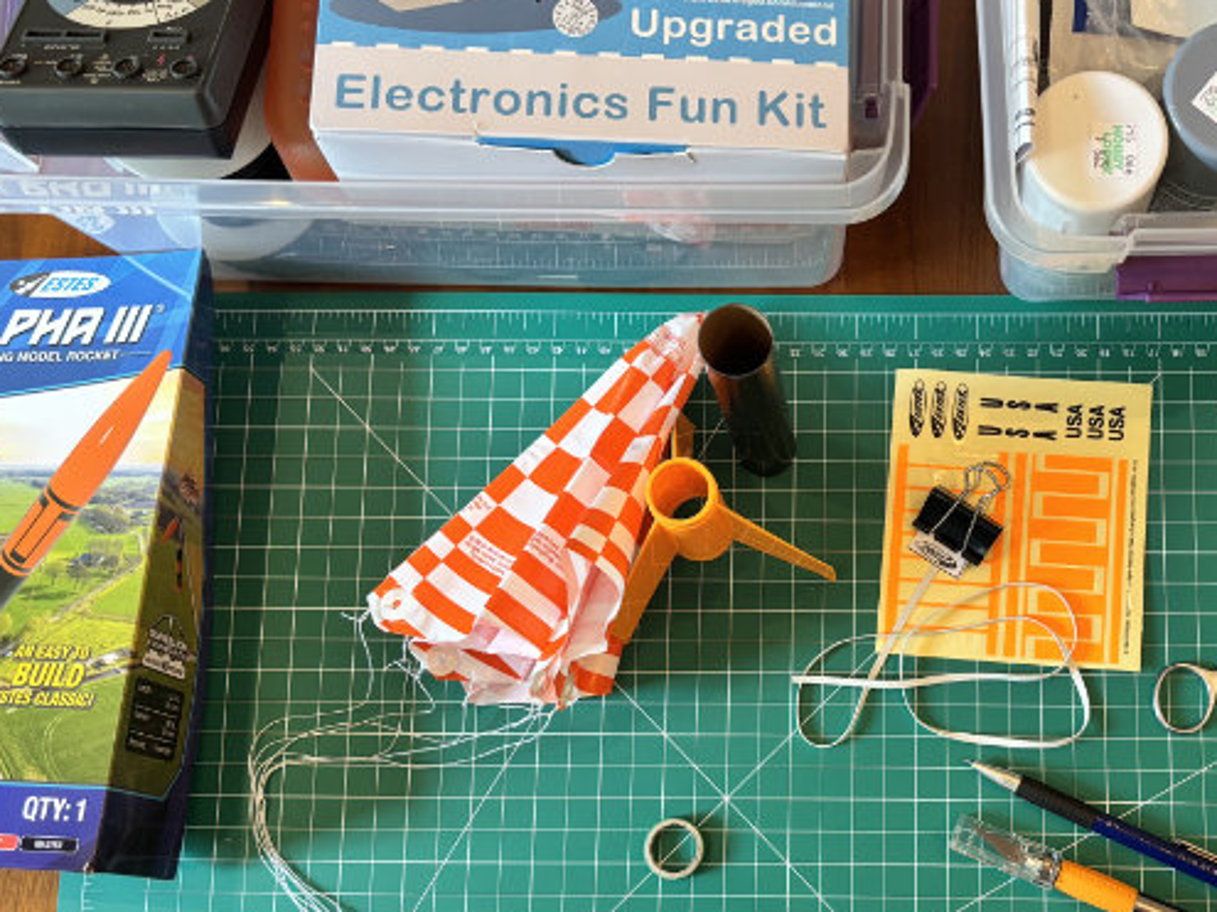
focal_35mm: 42
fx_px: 1476
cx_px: 851
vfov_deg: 34.1
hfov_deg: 43.9
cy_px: 585
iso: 160
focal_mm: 6
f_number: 1.6
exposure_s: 1/60
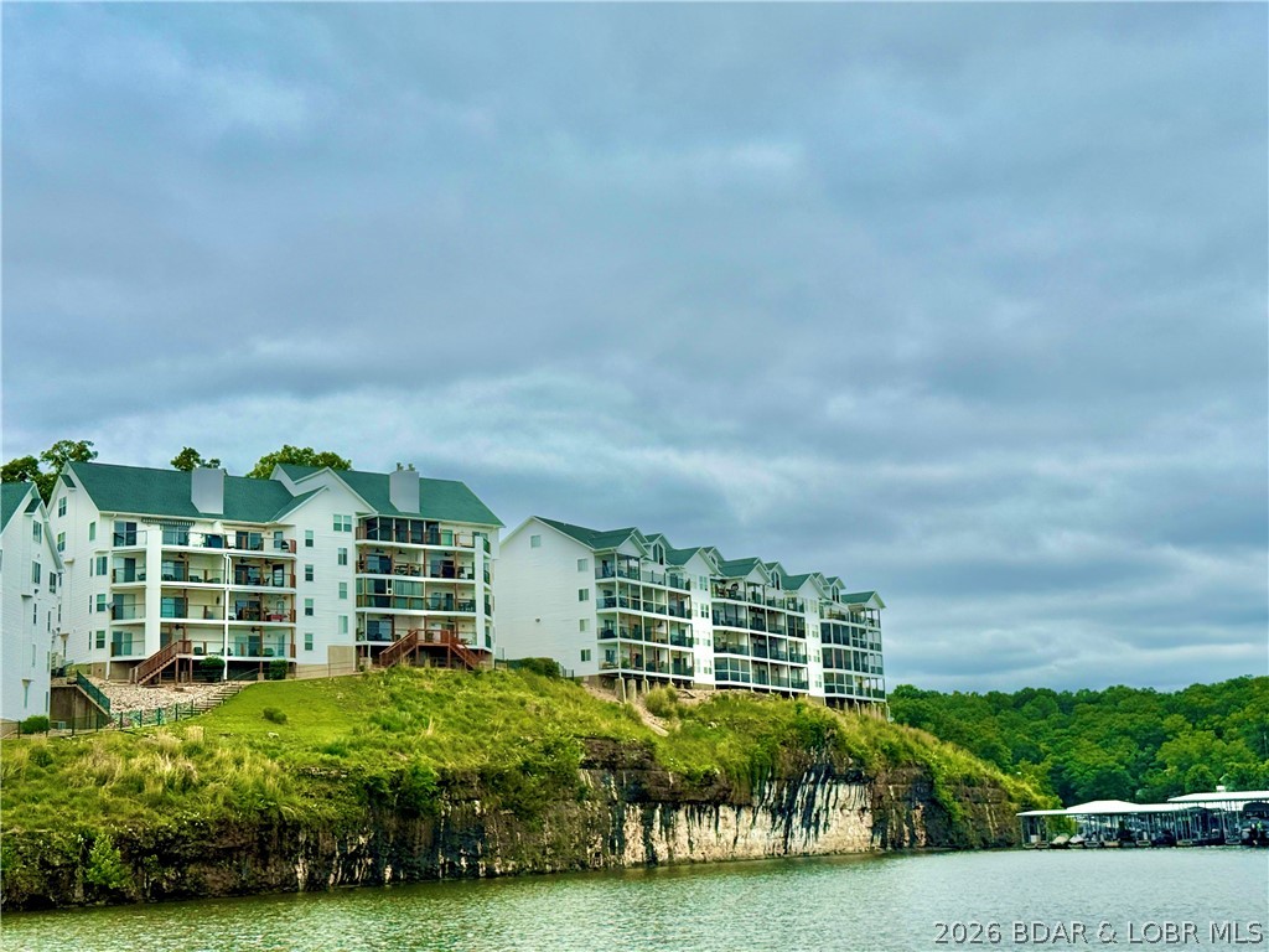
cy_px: 476
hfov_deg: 39.7
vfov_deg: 30.3
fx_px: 1760
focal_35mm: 48
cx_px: 634
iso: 80
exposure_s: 1/11364
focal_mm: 6.76
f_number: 1.78
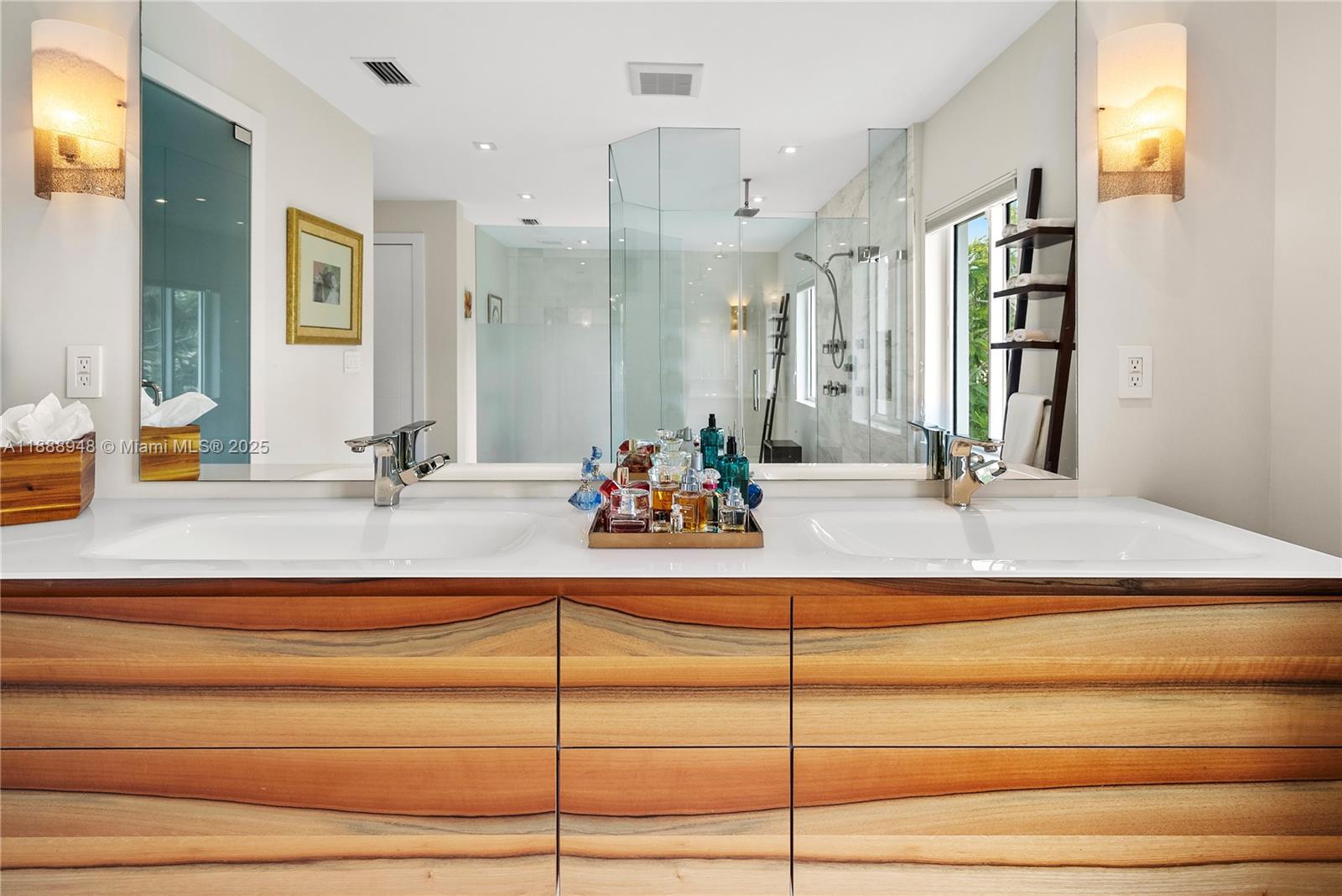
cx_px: 671
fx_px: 559
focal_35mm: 15
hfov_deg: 100.4
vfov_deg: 77.4
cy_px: 448
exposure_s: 1/10
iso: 400
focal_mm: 15
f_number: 8
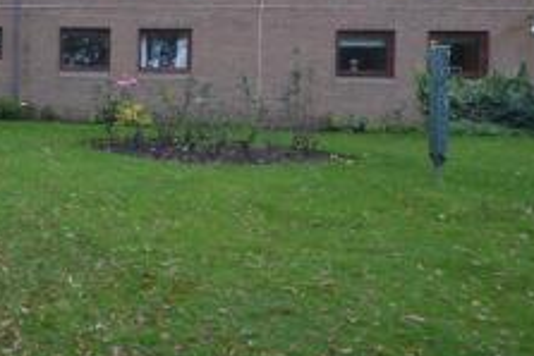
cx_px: 55
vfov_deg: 39.6
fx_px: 475
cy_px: 73
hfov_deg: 51.9
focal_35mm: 32
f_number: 4
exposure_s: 1/60
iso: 400
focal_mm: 10
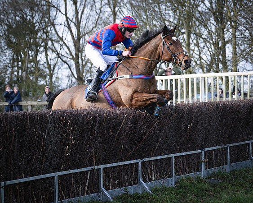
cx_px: 124
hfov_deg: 19.8
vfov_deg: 15.9
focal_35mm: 97
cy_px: 87
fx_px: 723
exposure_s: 1/2000
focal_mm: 70
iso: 400
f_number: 2.8
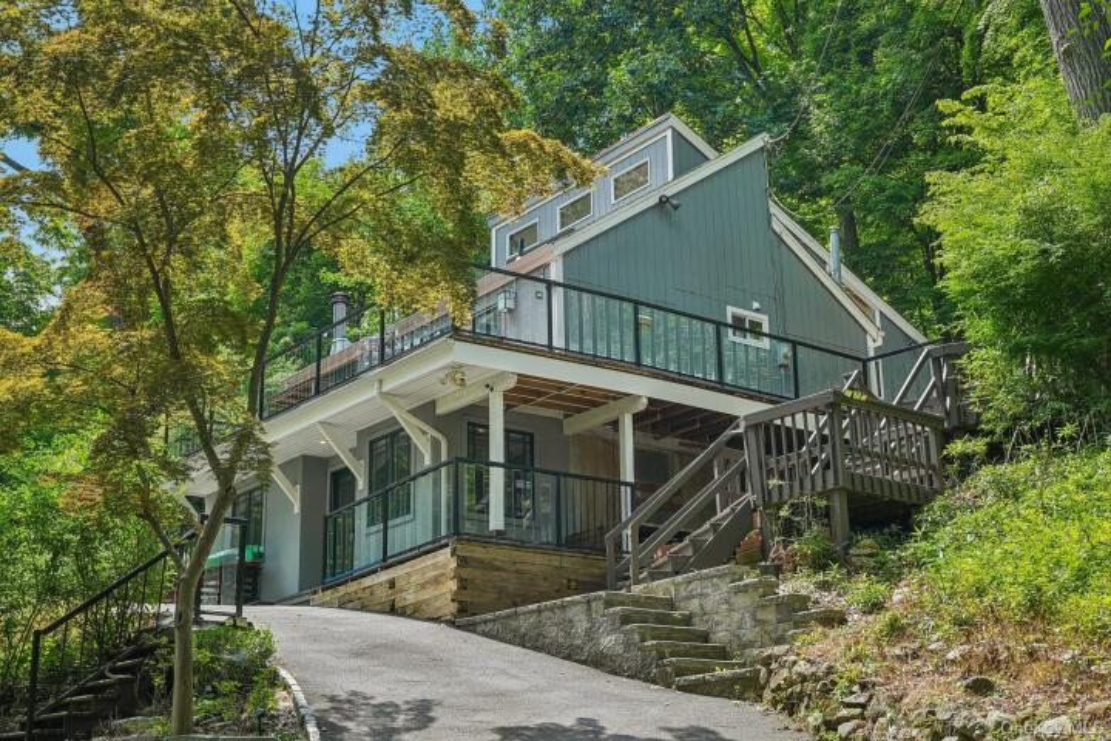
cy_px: 370
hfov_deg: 41.1
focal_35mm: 48
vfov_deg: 28.1
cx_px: 556
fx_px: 1481
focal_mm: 32
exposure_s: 1/50
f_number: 8
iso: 100
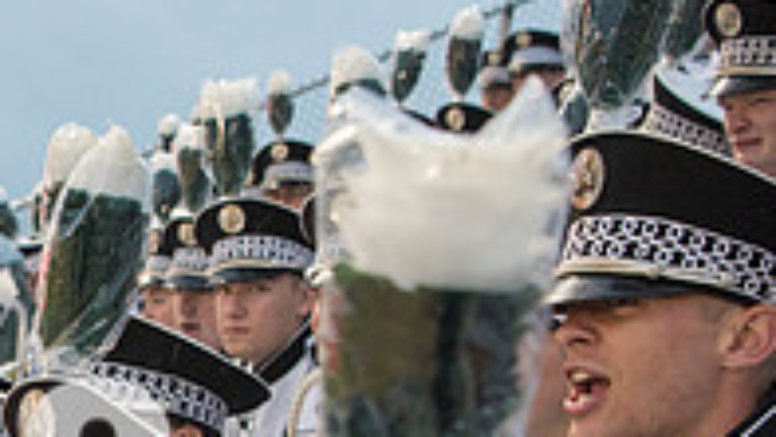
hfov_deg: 25.9
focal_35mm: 74
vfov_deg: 15.6
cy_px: 565
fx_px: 1523
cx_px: -126
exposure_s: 1/320
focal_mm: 24
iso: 2000
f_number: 3.2
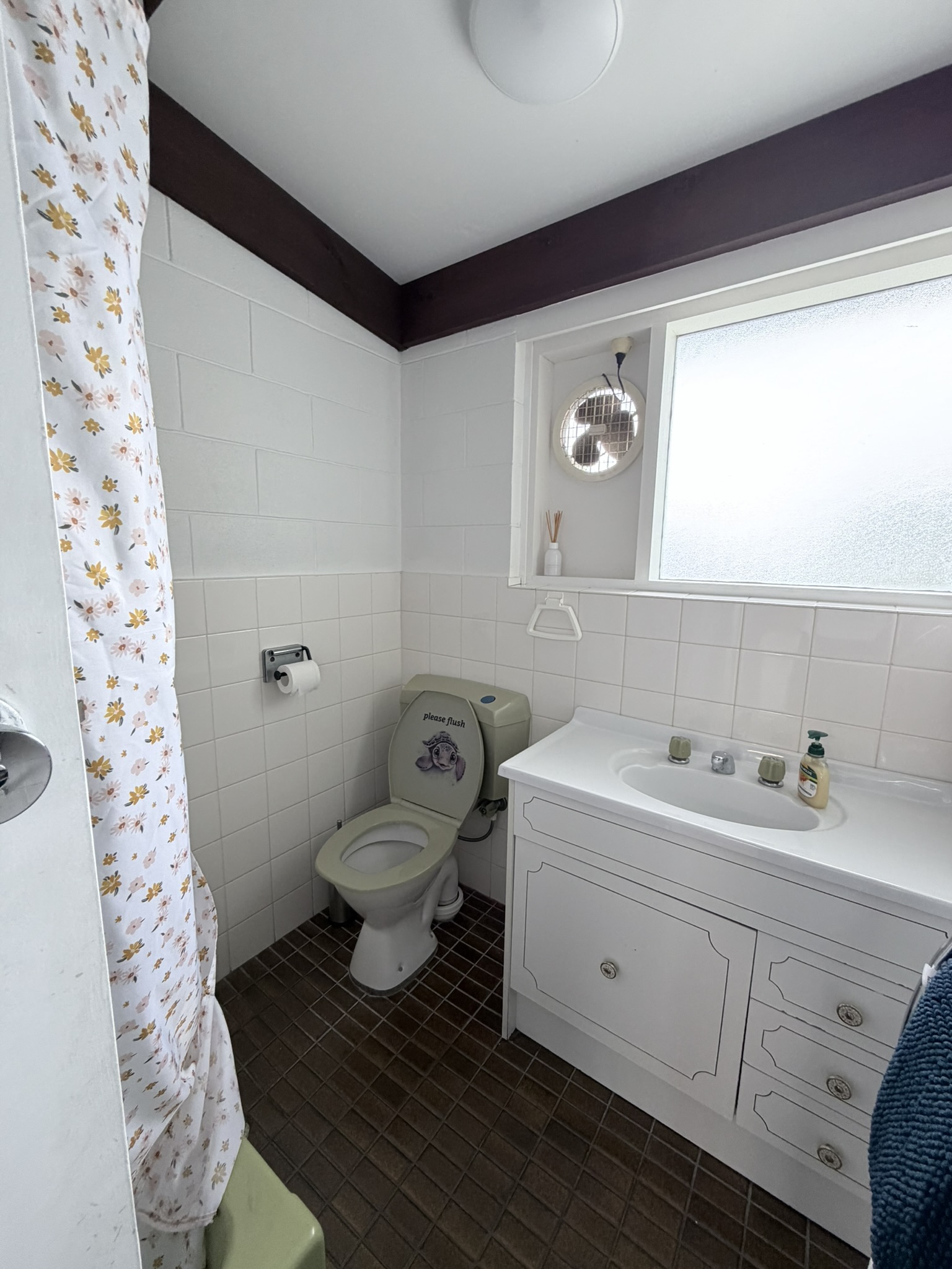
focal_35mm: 14
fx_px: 513
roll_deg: -2.2
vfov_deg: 102.1
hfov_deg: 85.7
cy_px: 634
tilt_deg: -9.5
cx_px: 476
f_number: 2.2
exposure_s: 1/121
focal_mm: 2.22
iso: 200
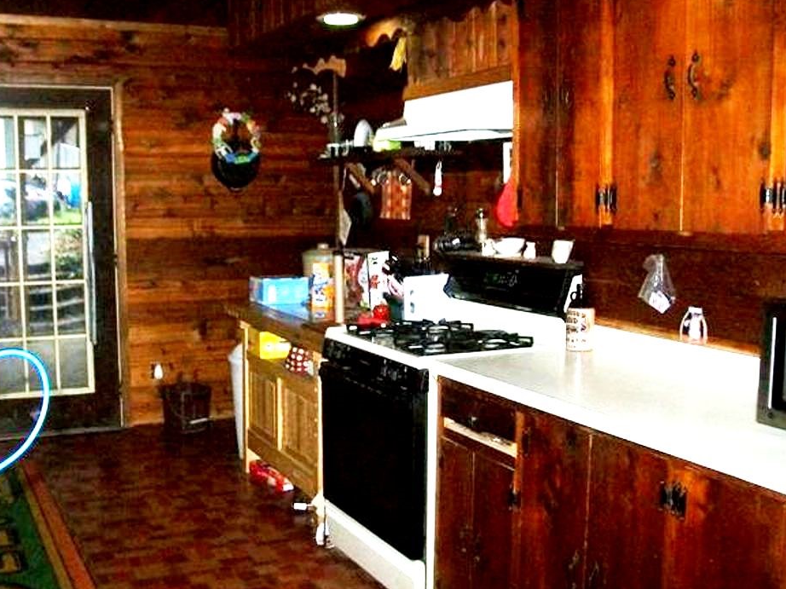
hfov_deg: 46.8
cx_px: 357
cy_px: 318
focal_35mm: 40
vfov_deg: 35.9
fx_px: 908
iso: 160
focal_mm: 6
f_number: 2.7
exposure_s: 1/60
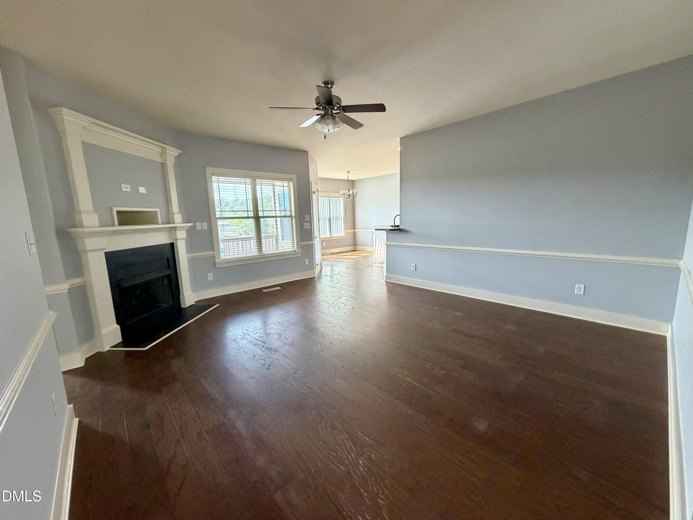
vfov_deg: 85.7
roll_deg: +1.9
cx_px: 346
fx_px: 280
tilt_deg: -9.0
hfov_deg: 102.1
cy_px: 260
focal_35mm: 14
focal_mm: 2.22
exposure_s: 1/89
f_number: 2.2
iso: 320
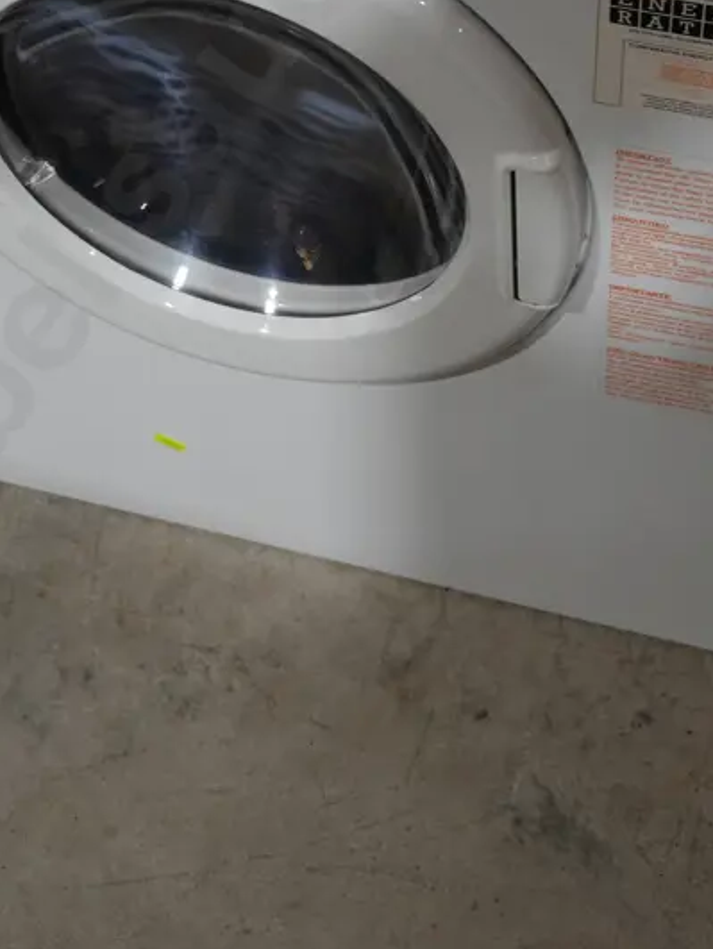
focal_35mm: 81
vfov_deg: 23.3
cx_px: 258
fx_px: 2222
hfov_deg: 18.2
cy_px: 41
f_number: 4.6
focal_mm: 21
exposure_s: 1/60
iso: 250
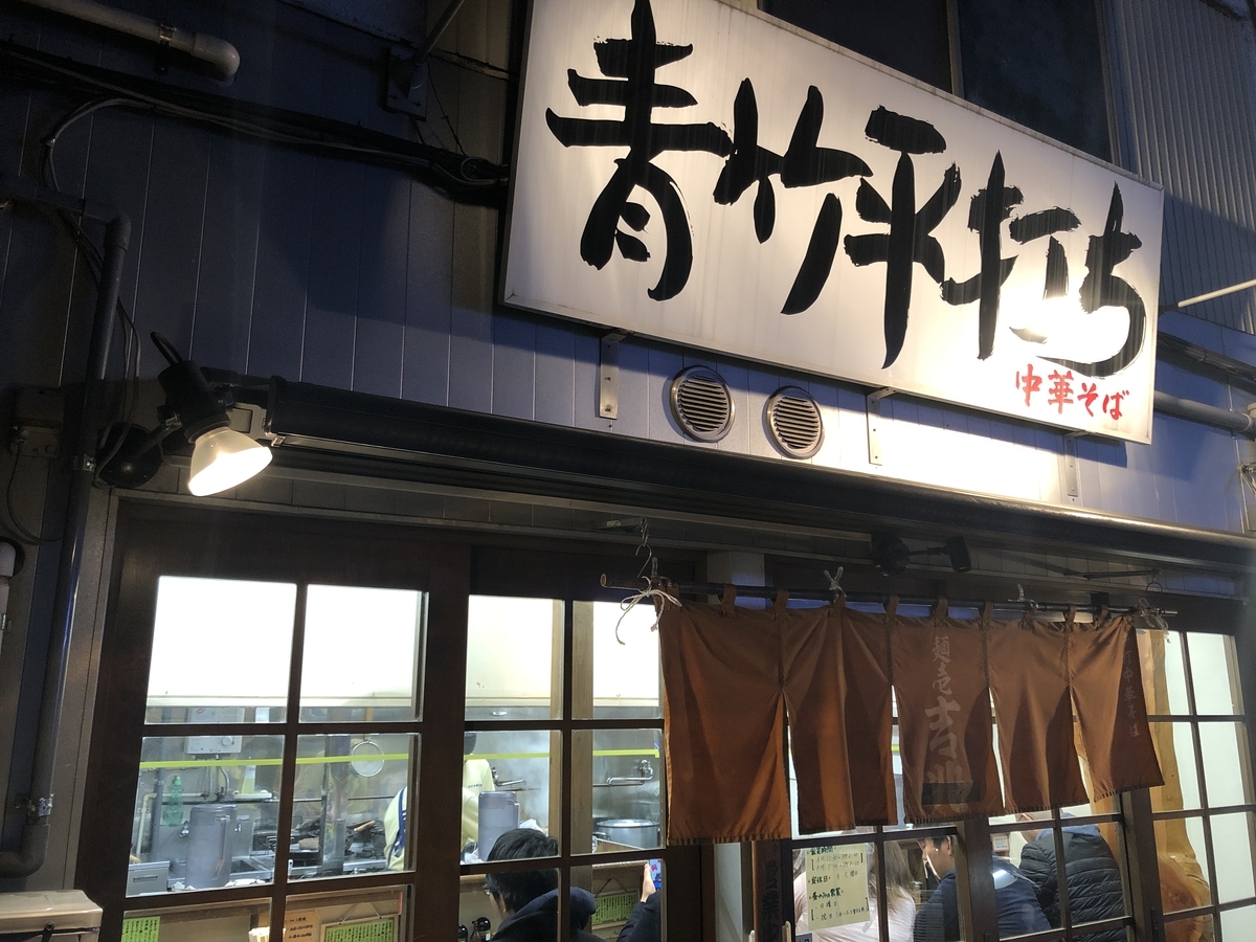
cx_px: 628
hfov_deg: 63.4
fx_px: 1016
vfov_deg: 49.7
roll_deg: -0.4
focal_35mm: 28
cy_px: 471
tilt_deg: +12.0
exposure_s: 1/17
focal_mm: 3.99
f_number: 1.8
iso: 64
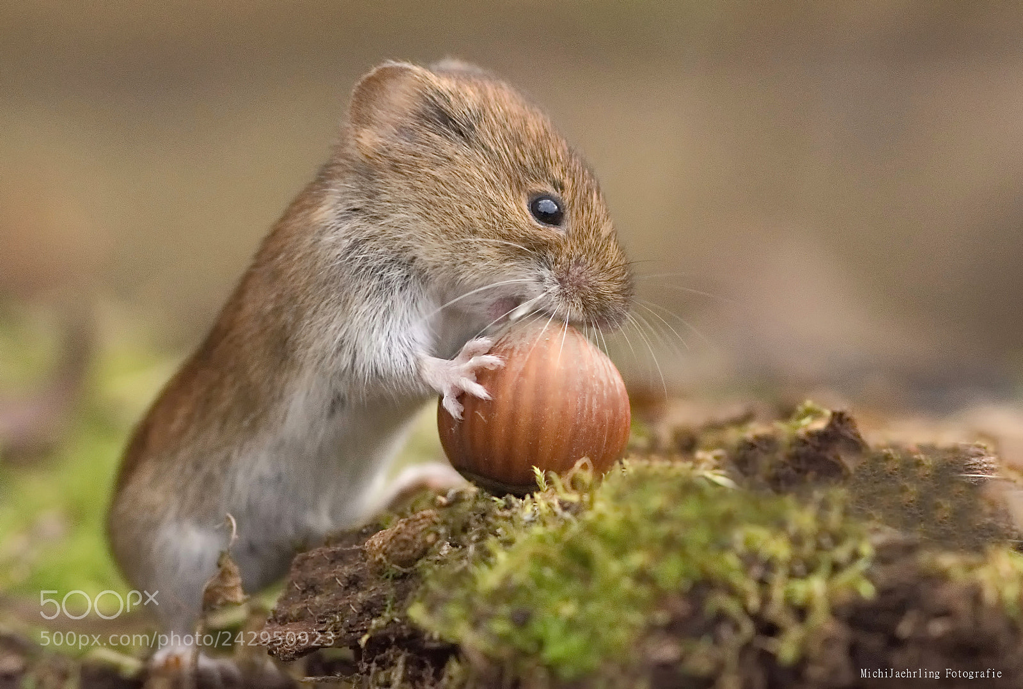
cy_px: 344
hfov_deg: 13.0
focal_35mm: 158
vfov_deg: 8.8
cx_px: 512
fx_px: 4489
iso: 800
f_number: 5
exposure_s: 1/1000
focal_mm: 105
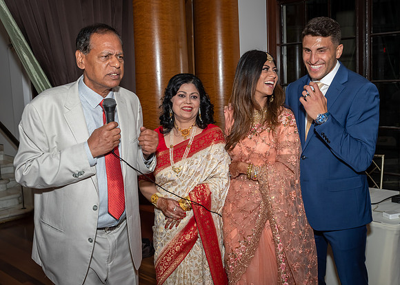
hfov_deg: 44.4
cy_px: 134
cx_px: 215
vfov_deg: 32.5
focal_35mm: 43
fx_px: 489
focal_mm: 23
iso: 500
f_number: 7.1
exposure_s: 1/250
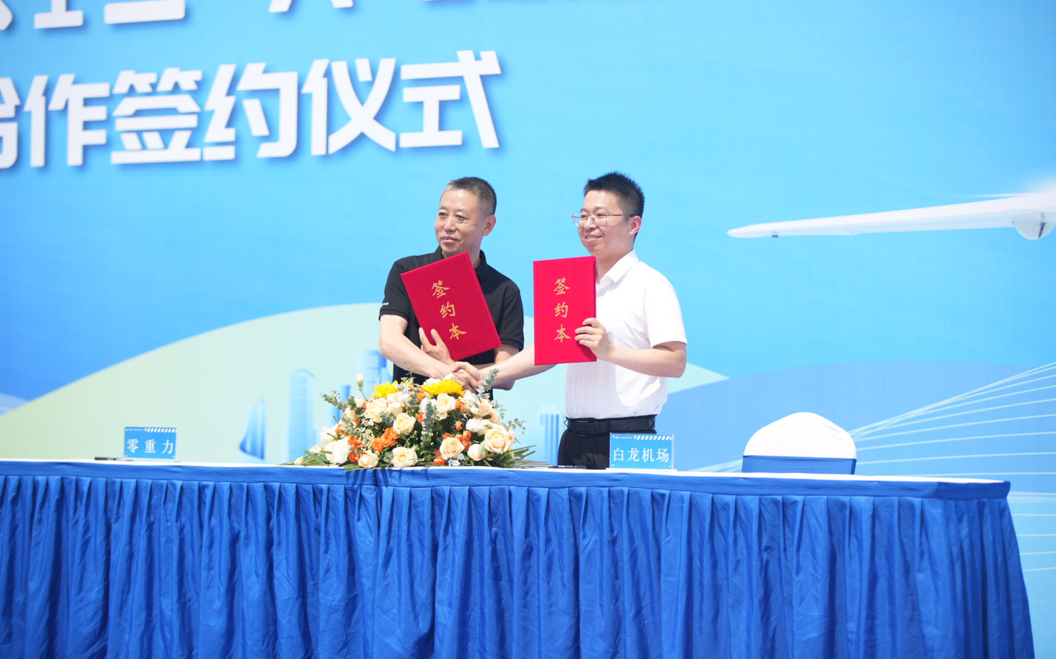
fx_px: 3079
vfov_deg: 12.2
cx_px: 529
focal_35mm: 107
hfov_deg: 19.5
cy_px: 303
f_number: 2.8
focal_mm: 102
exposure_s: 1/1250
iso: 100
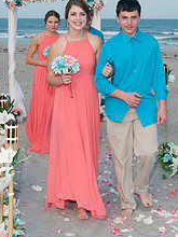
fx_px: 686
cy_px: 108
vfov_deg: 19.6
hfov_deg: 14.8
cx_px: 112
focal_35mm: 100
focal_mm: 34
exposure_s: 1/250
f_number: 7.1
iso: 100
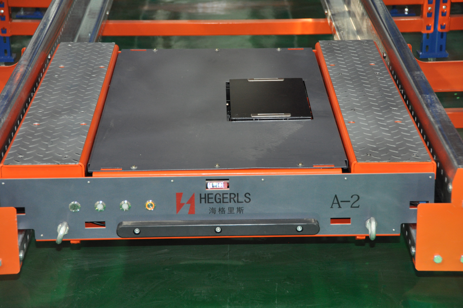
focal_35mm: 98
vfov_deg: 14.0
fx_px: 1252
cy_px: 154
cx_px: 232
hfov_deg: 20.9
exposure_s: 1/60
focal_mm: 65
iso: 800
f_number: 5
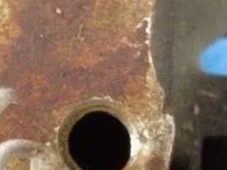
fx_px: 748
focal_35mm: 114
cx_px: -112
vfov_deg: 12.9
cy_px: 35
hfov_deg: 15.9
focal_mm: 4.28
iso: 800
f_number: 2.4
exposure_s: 1/15
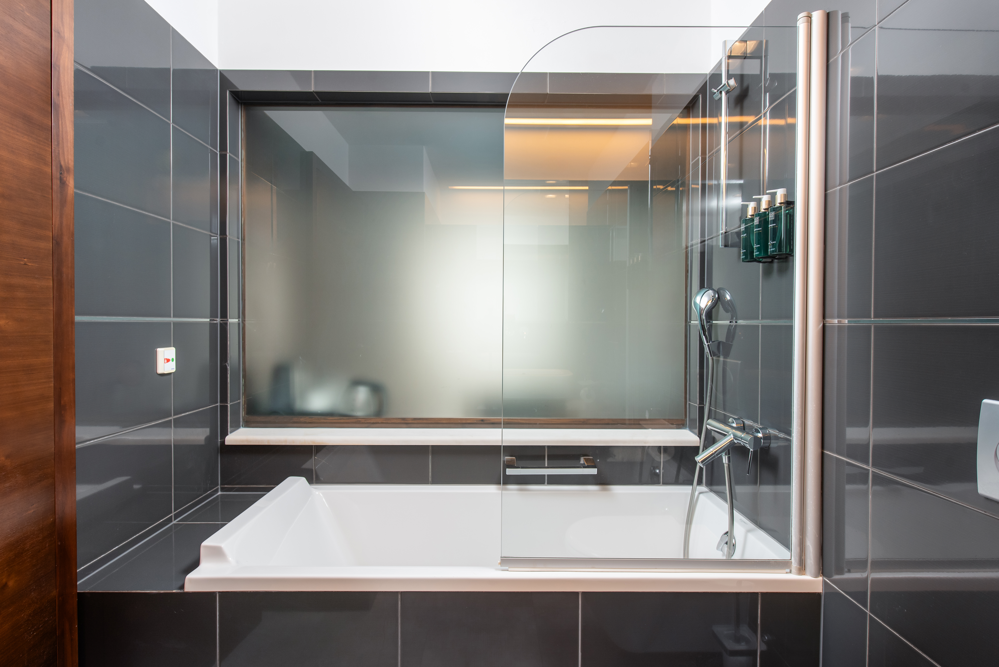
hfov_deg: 90.0
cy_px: 334
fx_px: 500
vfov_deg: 67.4
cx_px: 500
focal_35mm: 18
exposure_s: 1/6
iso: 500
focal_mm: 18
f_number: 8
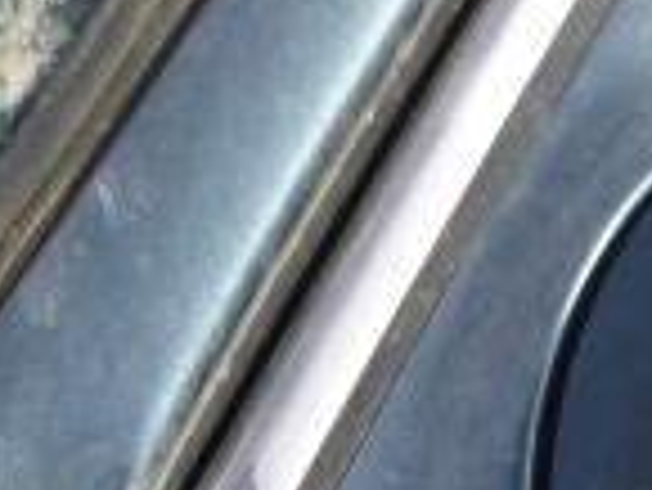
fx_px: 2601
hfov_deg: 12.6
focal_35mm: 138
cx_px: 1282
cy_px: 454
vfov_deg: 10.7
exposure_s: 1/400
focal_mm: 4.5
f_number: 3.9
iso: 100
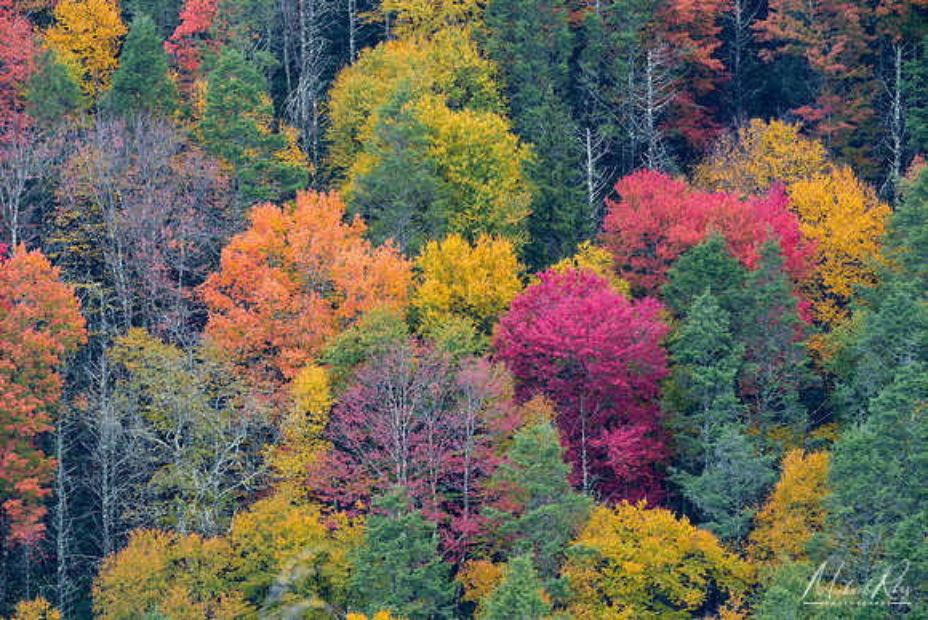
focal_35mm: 240
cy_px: 310
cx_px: 464
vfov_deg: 5.7
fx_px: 6188
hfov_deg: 8.6
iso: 100
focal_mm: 240
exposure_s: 1/3
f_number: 13
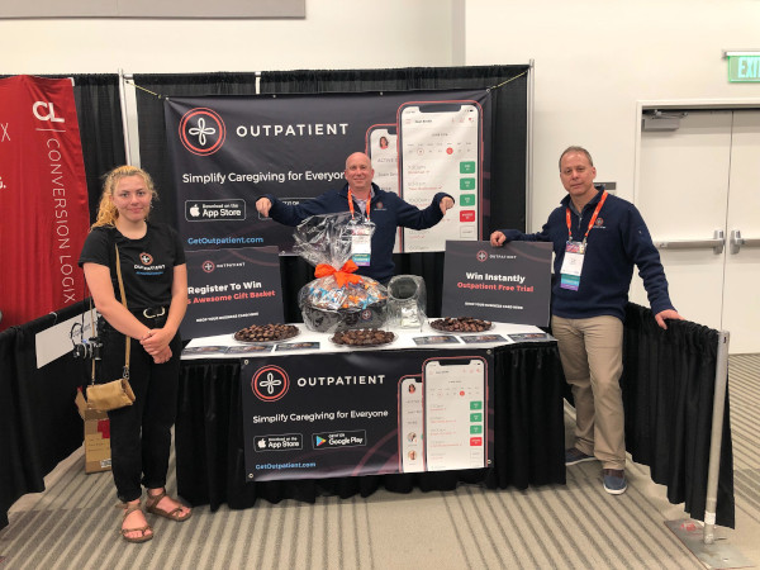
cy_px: 285
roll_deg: +1.3
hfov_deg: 63.4
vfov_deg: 49.7
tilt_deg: -7.9
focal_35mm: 28
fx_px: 615
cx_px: 380
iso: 40
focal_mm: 4
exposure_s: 1/24
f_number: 1.8
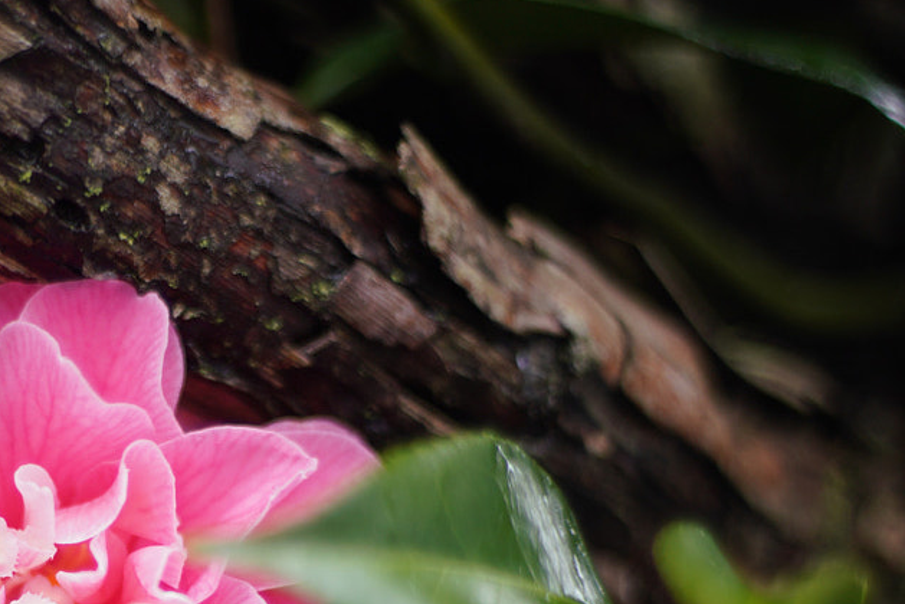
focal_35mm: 89
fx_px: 2238
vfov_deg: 15.1
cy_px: 608
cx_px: 88
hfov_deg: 22.3
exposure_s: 1/160
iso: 200
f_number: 1.4
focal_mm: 35
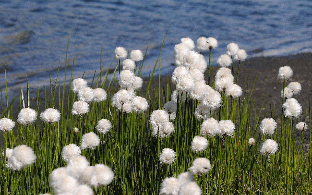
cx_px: 139
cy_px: 114
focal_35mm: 100
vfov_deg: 13.1
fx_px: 850
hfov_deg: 20.8
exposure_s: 1/320
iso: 100
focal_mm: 52
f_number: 8
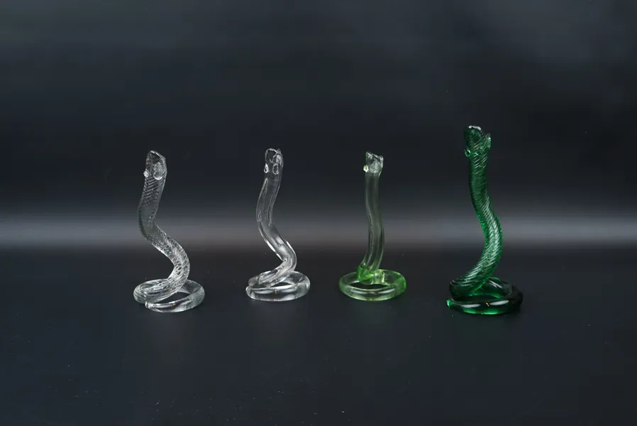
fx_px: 797
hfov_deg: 43.6
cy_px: 213
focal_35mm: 45
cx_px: 318
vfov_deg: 29.9
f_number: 4.5
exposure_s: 1/60
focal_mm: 45
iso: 125
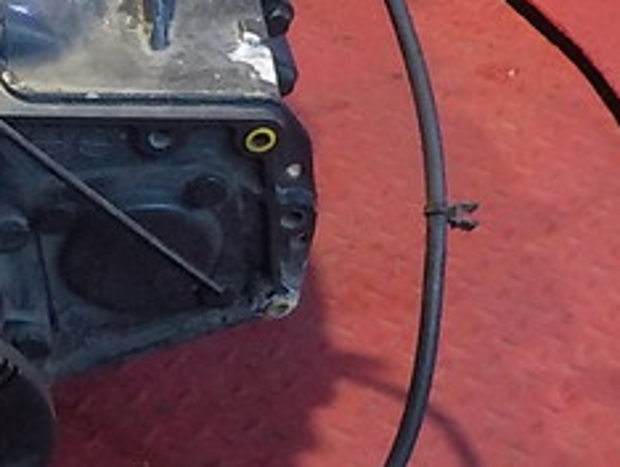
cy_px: -40
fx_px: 1470
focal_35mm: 82
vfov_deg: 17.4
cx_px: -207
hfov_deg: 21.3
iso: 800
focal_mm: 4.1
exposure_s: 1/30
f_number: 3.3
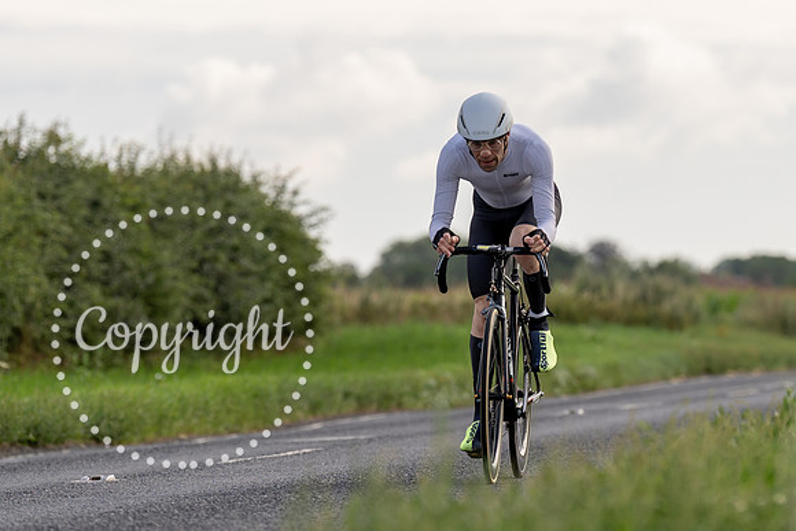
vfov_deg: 5.1
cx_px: 495
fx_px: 6001
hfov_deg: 7.6
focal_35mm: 271
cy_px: 280
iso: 100
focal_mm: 151
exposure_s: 1/1000
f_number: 3.2
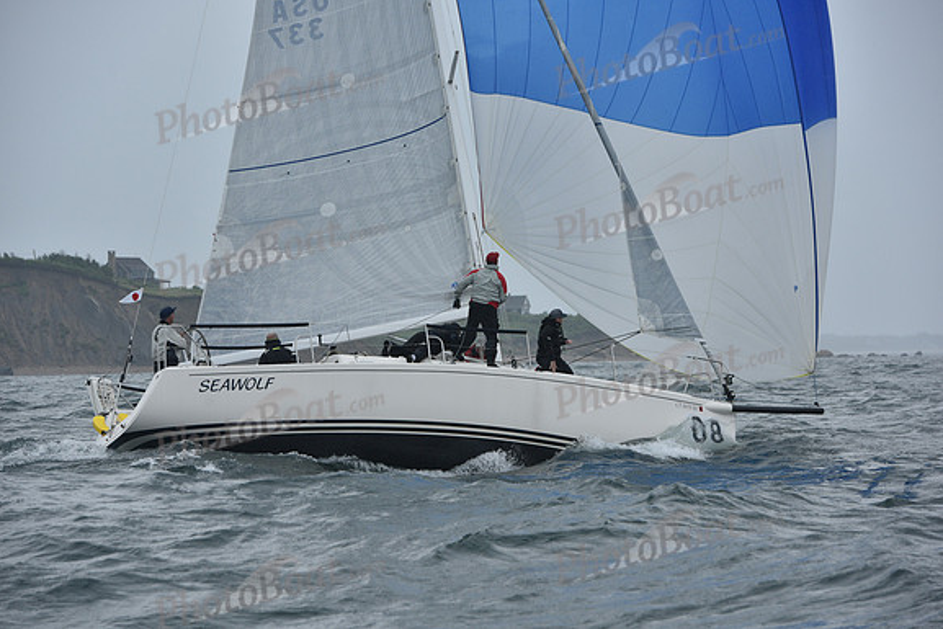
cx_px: 471
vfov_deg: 8.0
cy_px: 314
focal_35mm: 171
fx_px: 4480
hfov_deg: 12.0
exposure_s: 1/1000
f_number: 7.1
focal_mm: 170
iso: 320
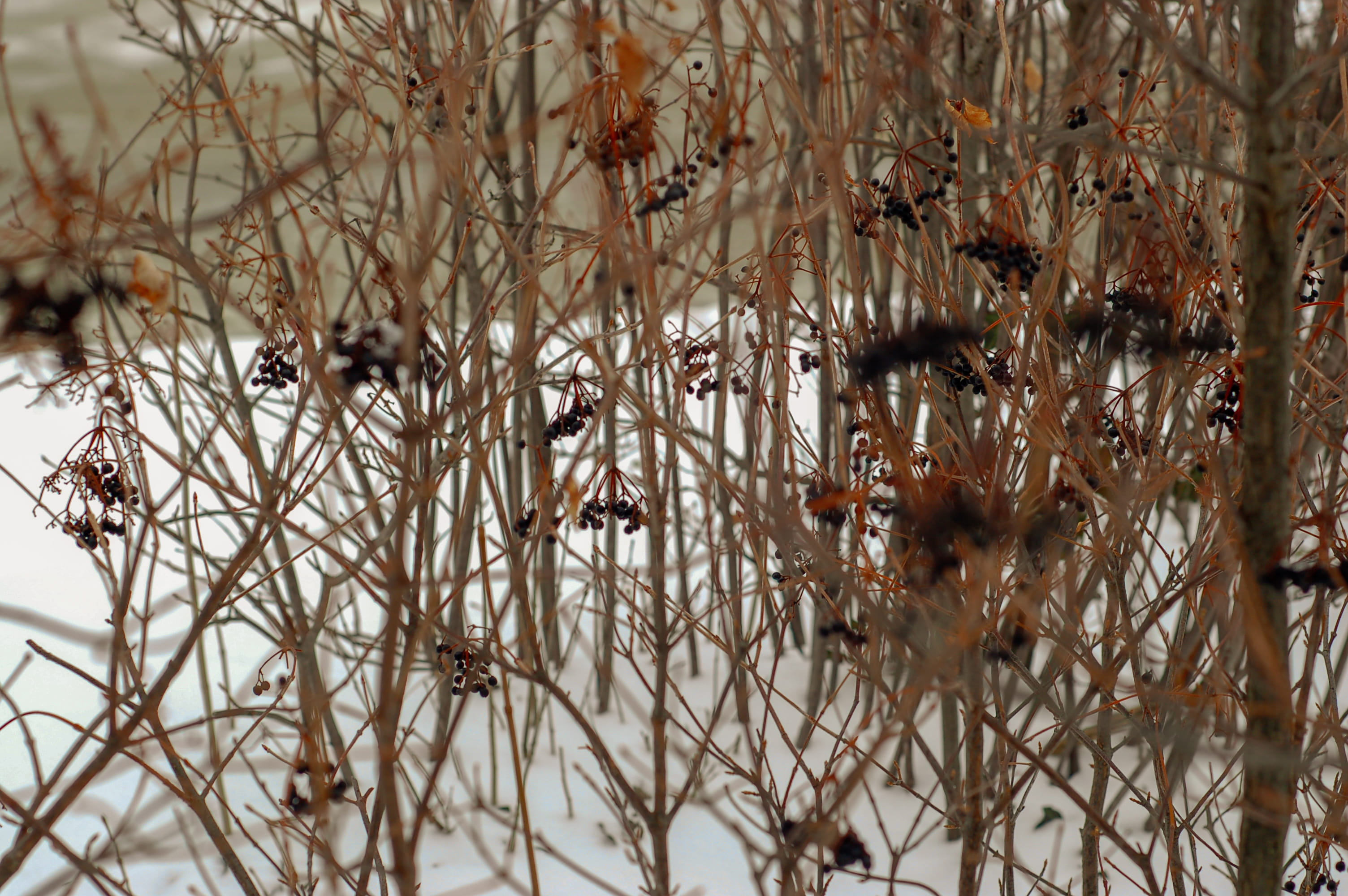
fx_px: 2806
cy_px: 448
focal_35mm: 75
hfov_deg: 27.0
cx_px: 674
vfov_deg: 18.1
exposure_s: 1/125
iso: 200
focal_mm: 50
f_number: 5.6
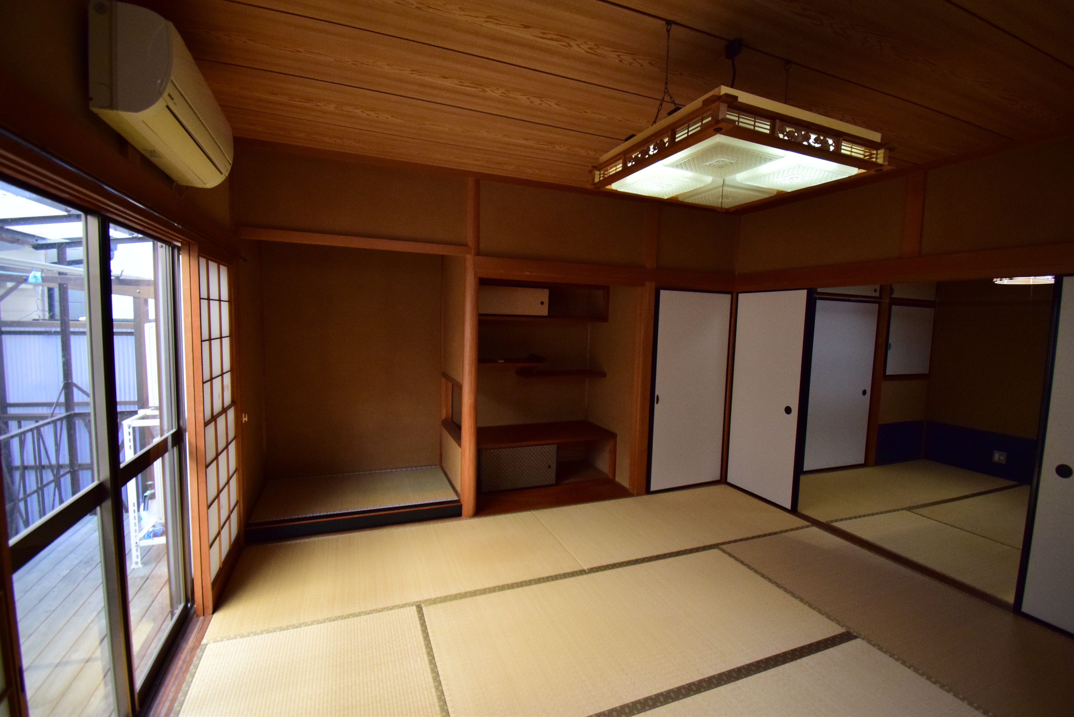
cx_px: 537
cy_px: 358
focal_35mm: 15
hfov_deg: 100.4
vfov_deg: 77.4
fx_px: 448
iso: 1600
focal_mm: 10
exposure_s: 1/500
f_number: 4.8
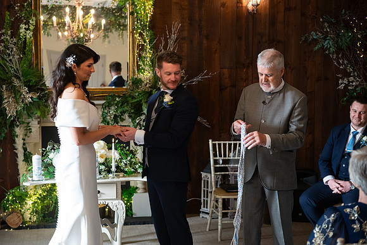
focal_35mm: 62
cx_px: 184
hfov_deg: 32.4
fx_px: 632
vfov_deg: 21.9
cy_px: 122
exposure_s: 1/160
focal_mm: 62
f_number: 3.5
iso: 1000
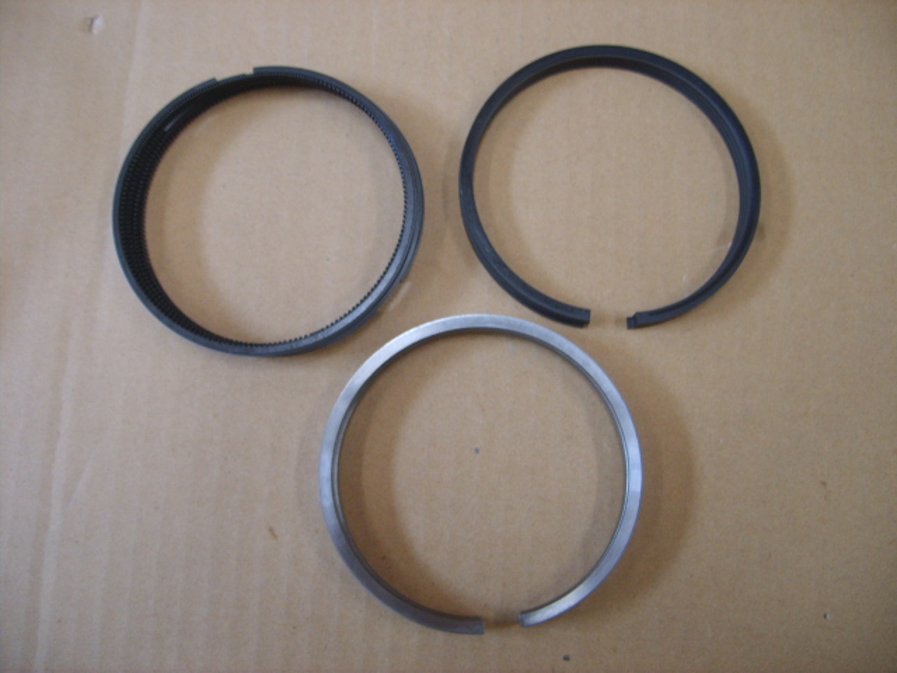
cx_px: 448
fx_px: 907
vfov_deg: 40.7
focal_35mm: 35
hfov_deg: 52.6
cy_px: 336
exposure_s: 1/3
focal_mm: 5.8
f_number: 2.8
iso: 139
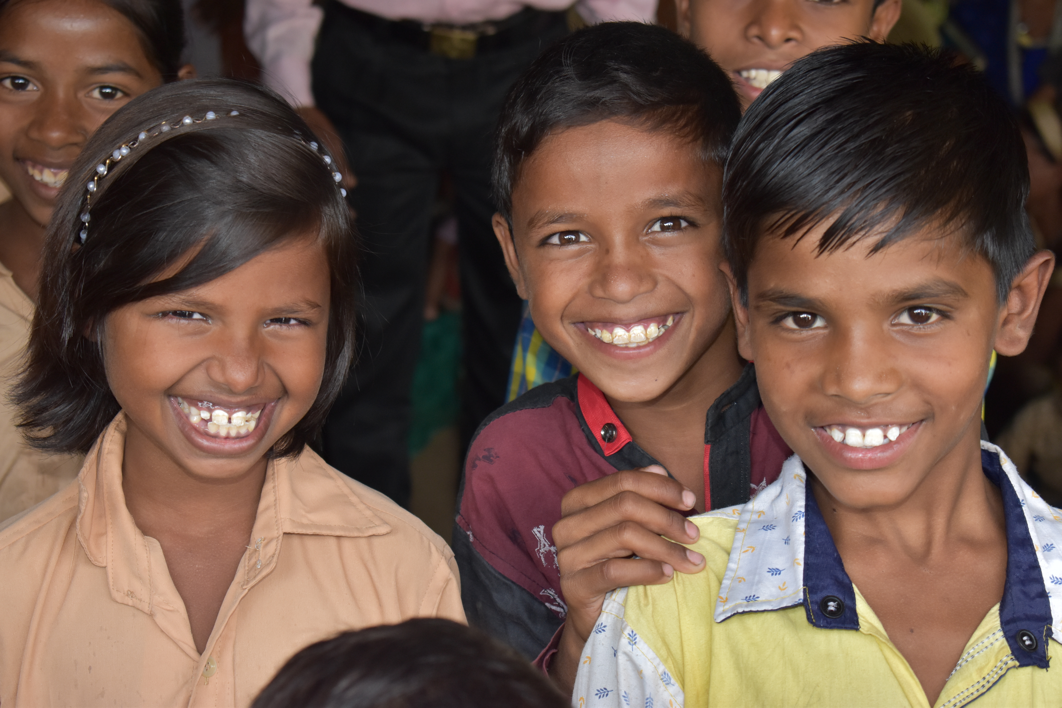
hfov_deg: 24.6
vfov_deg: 16.6
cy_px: 354
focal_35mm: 82
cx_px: 531
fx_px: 2434
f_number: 5.6
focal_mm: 55
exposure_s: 1/160
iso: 800
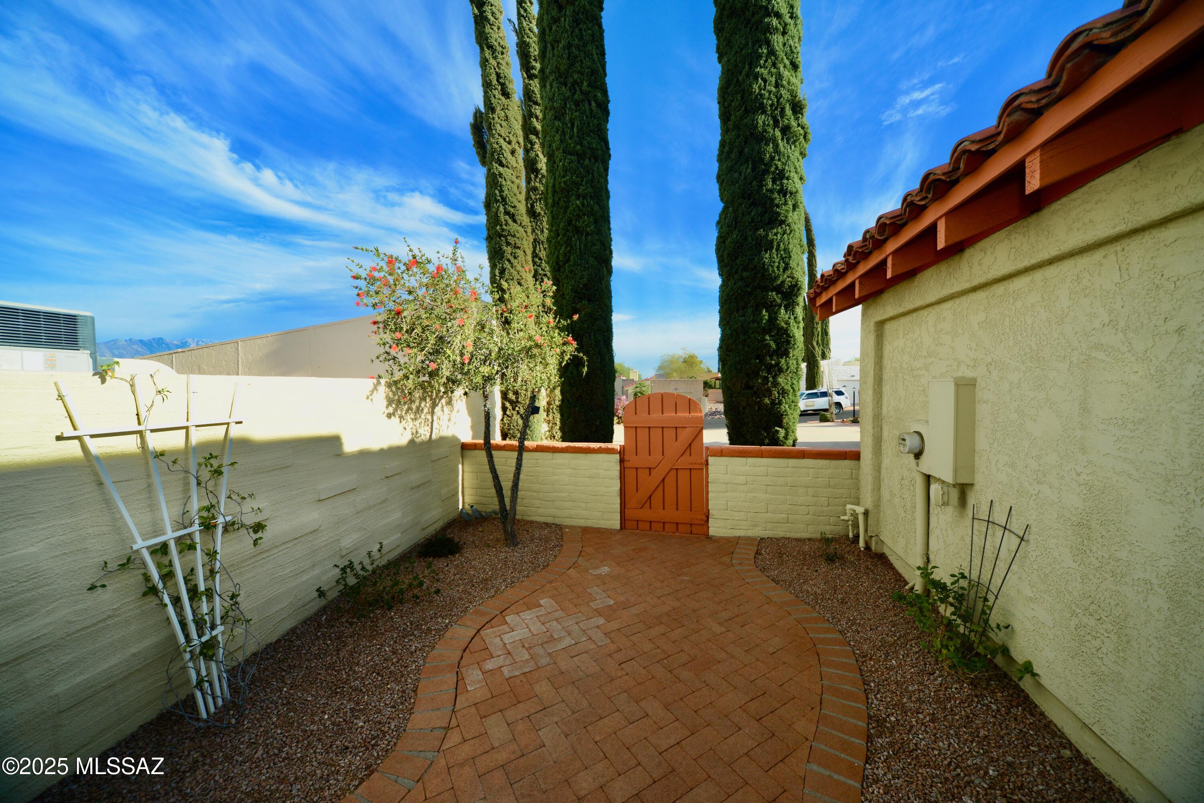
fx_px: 401
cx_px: 602
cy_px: 402
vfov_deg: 90.0
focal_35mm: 12
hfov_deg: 112.6
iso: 400
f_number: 9
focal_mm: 12
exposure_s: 1/500
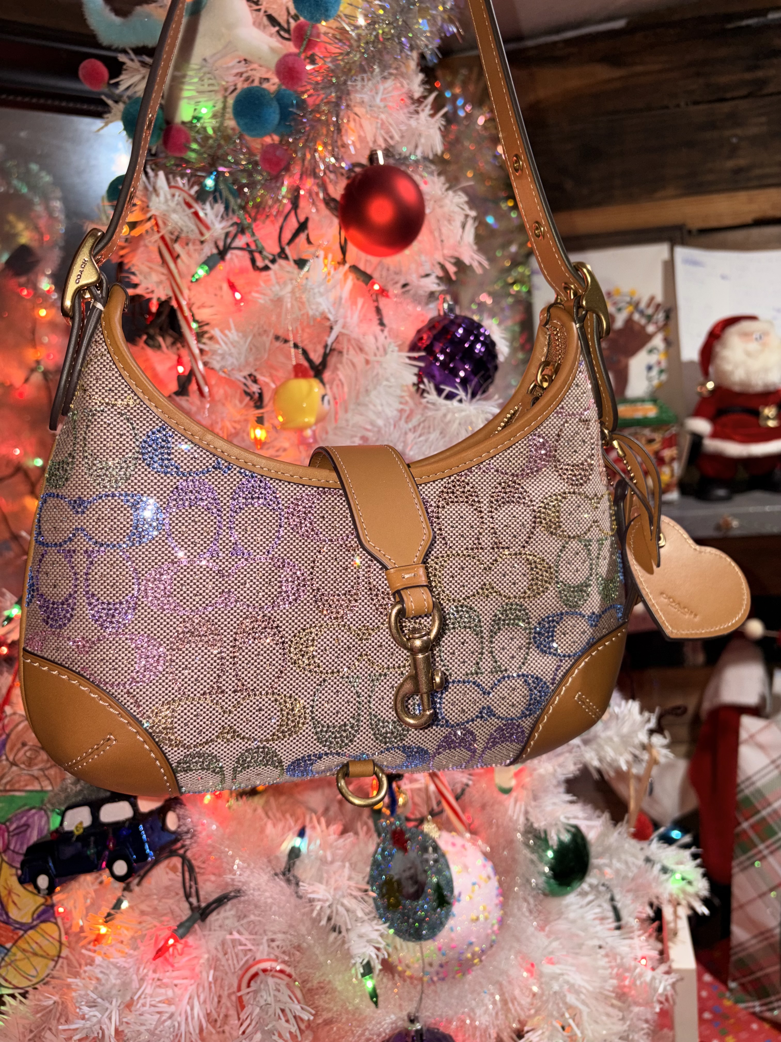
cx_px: 390
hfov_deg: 53.1
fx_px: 782
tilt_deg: -7.4
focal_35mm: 26
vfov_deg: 67.3
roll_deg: +4.2
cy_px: 521
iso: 32
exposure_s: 1/20
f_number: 1.6
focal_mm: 5.96
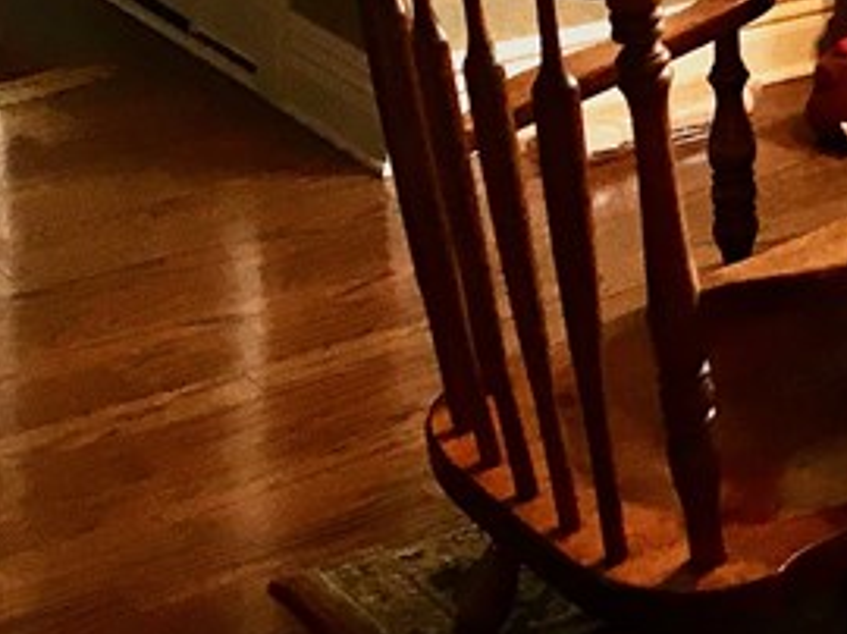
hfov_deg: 16.1
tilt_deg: -6.1
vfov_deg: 12.2
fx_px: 2689
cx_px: 1349
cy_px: -537
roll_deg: -1.9
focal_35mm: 110
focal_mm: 4.15
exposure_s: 1/30
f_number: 2.2
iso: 64
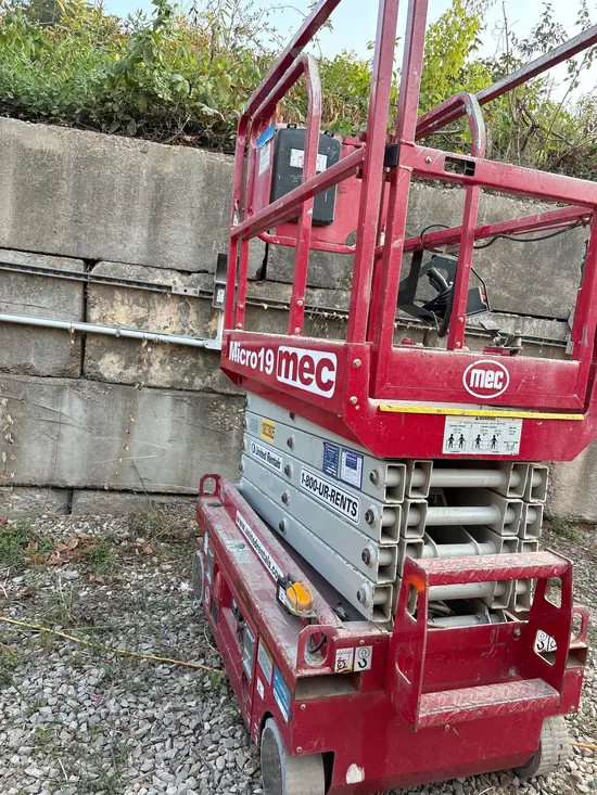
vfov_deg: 67.3
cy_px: 398
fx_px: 598
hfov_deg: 53.1
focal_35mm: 26
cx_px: 298
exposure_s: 1/171
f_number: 1.6
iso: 50
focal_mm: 5.96
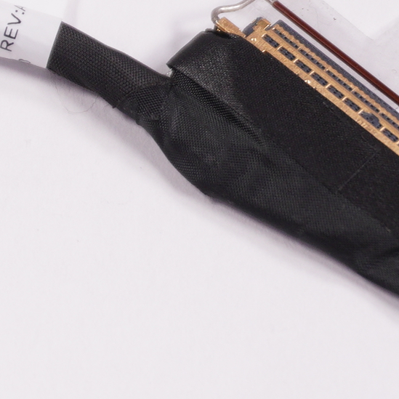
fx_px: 3734
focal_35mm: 286
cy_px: 58
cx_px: -290
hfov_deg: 6.0
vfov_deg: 6.1
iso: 250
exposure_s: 1/250
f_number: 5.6
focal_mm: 41
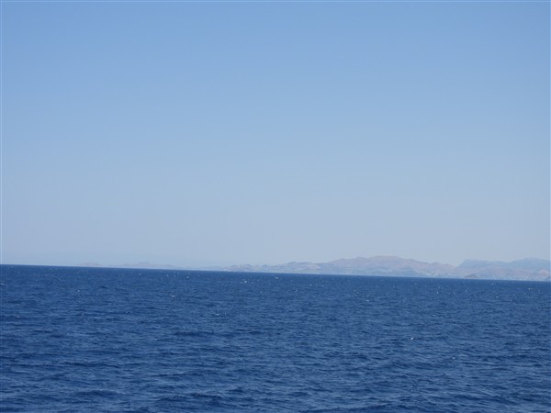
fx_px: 1114
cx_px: 276
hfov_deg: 27.8
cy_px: 206
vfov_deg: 21.0
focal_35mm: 70
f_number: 3.5
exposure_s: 1/1600
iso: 100
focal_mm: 12.5
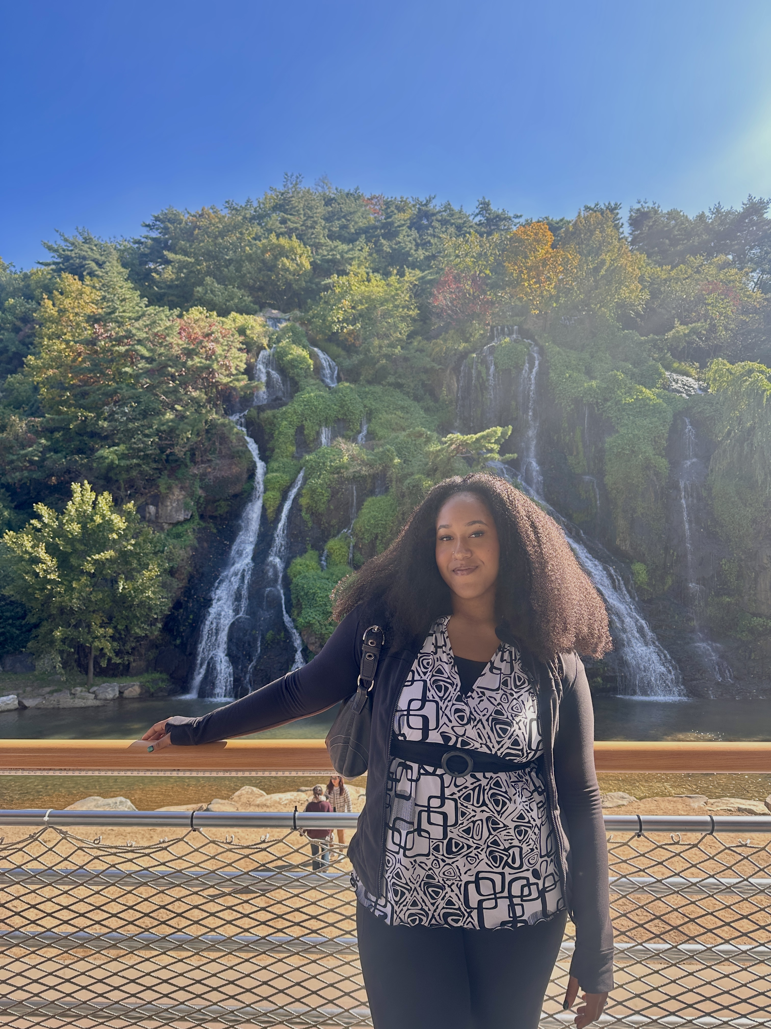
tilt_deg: +4.2
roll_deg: -0.2
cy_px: 514
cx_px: 386
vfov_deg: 71.6
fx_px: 713
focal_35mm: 24
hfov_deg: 56.8
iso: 80
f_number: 1.78
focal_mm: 6.86
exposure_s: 1/962
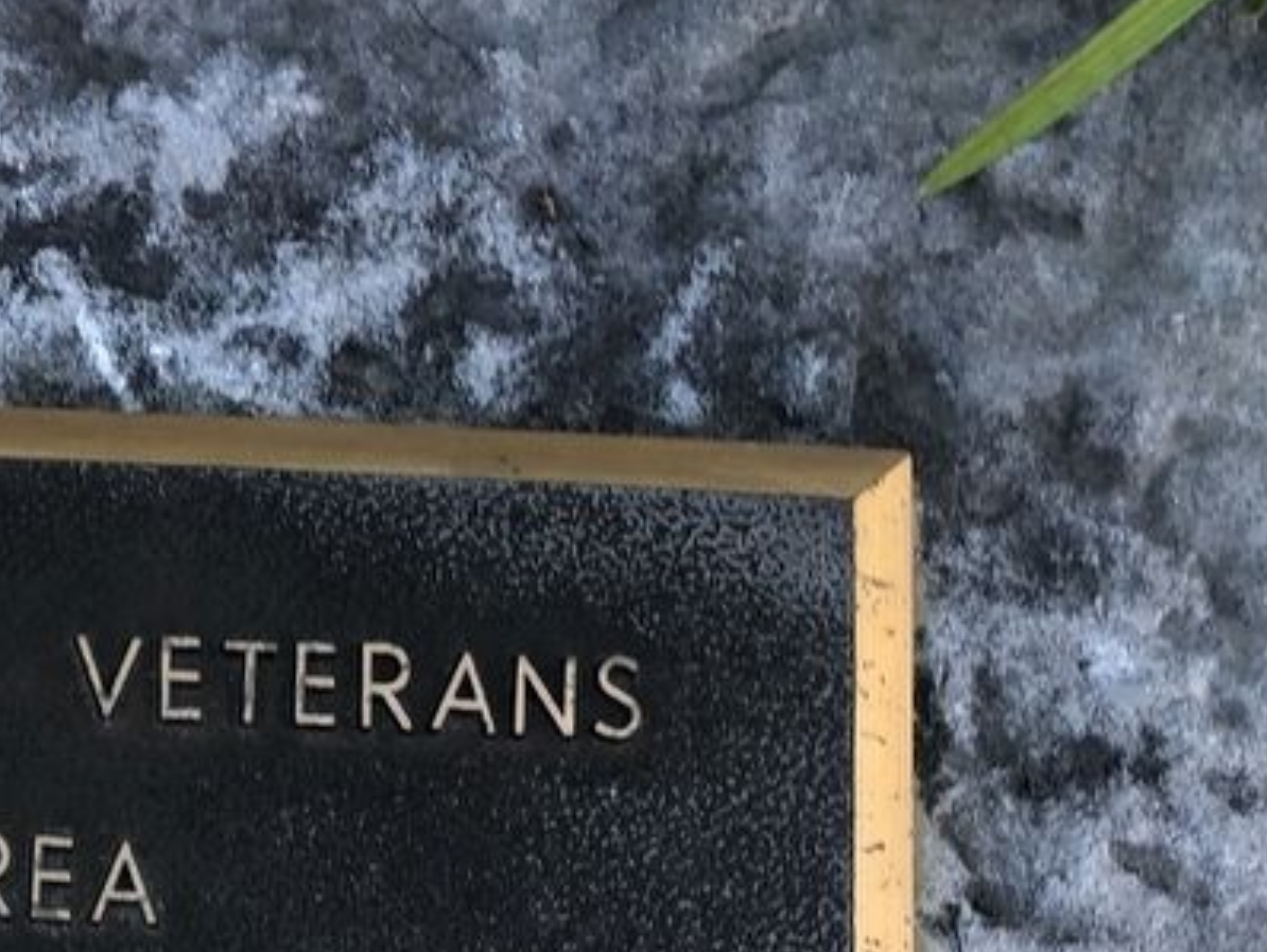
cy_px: 1242
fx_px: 2747
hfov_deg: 24.2
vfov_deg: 18.3
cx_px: -145
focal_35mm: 75
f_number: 1.8
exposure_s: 1/120
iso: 20
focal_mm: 3.99
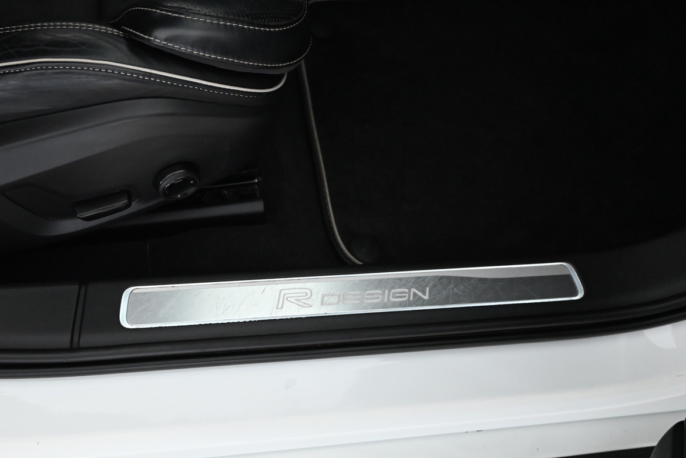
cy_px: 278
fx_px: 833
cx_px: 298
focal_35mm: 44
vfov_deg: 30.6
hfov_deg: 44.7
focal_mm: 31.5
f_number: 4.8
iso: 3200
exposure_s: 1/60
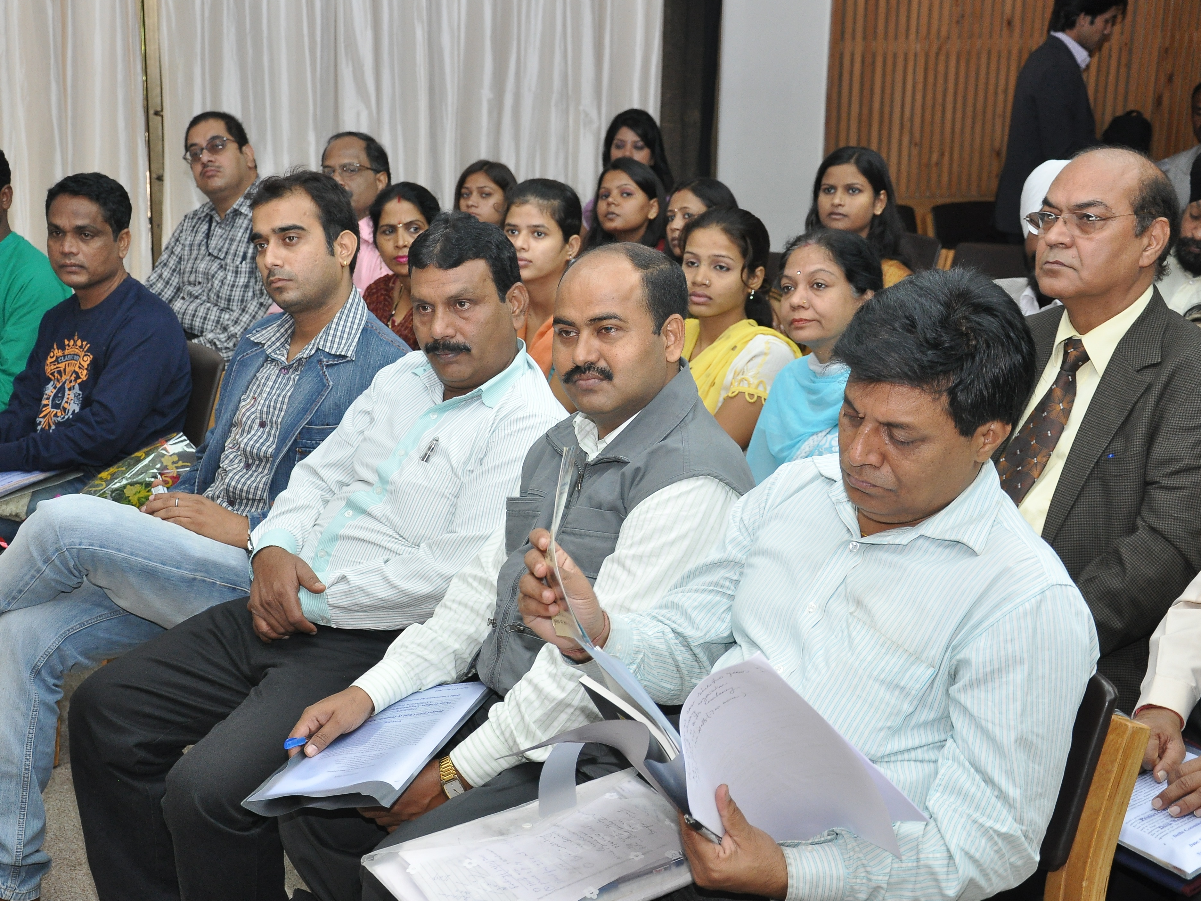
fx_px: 1943
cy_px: 455
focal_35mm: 56
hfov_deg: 34.3
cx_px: 528
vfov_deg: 26.1
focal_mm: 34
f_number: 4.2
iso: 800
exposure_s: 1/60
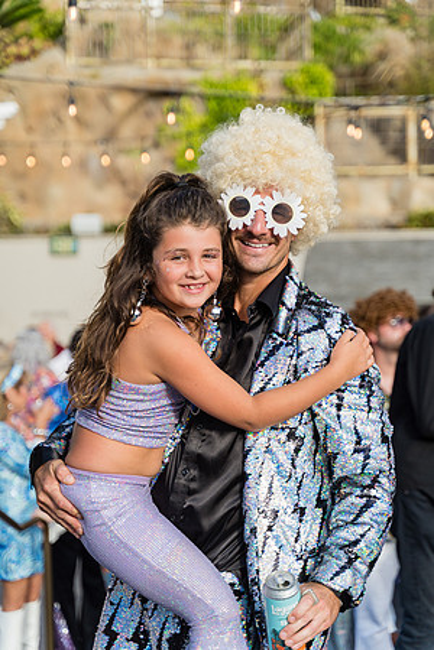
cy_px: 325
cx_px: 217
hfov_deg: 20.9
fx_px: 1175
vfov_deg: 31.0
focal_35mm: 65
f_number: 2.8
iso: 200
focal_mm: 65
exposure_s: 1/1250
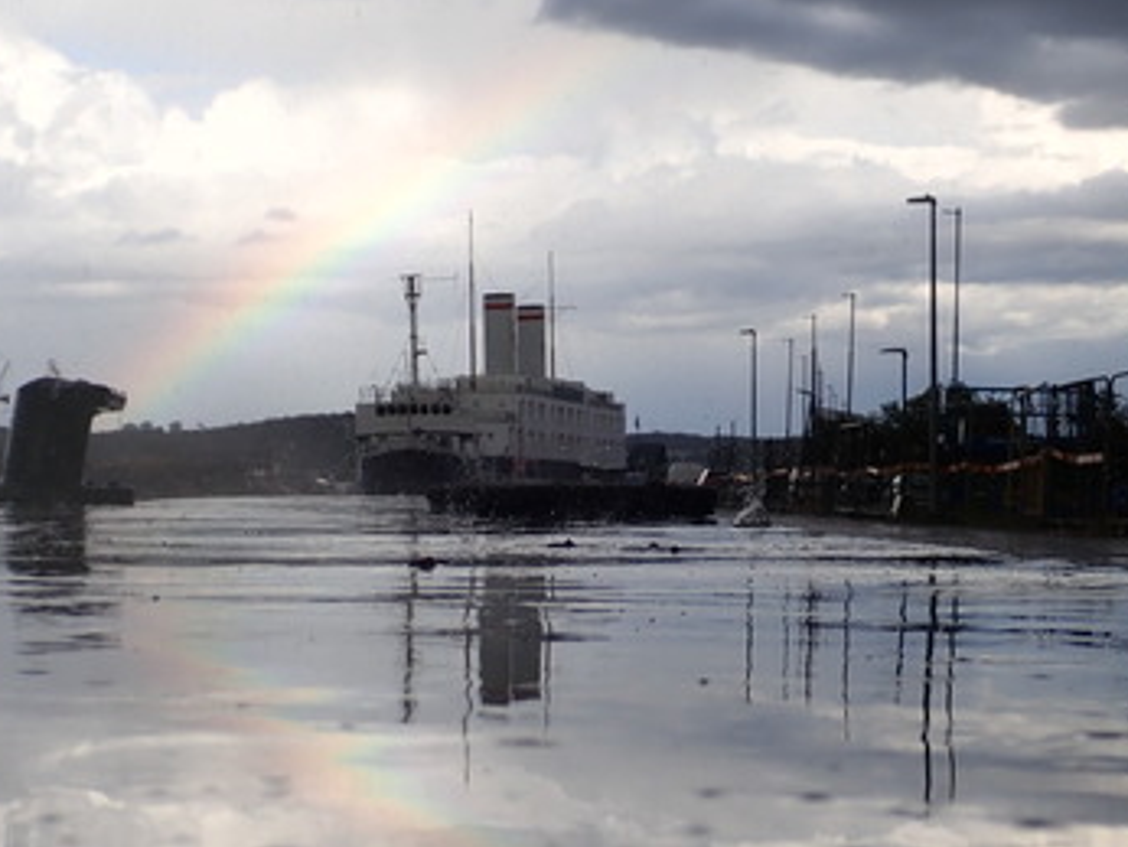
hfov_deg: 23.0
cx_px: 577
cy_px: 511
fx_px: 2772
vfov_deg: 17.4
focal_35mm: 85
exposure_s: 1/640
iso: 100
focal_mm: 8.41
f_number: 4.5
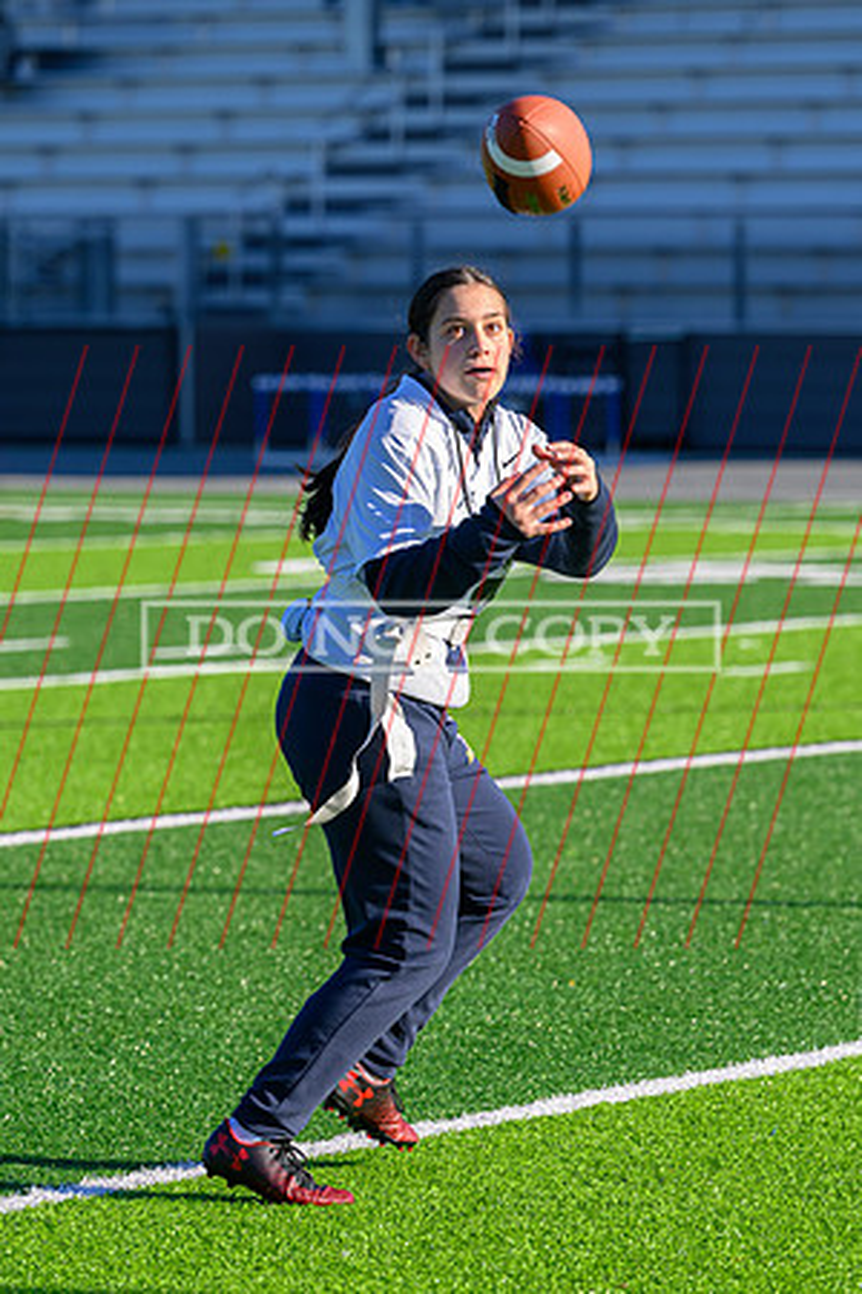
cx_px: 487
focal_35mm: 197
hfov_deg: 7.0
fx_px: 7076
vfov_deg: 10.4
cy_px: 649
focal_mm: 115
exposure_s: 1/1250
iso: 180
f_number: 3.5
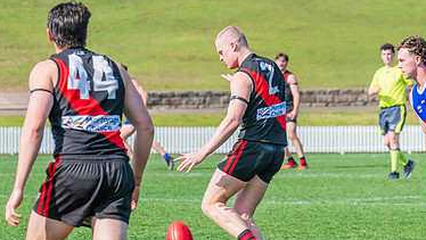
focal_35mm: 338
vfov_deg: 3.6
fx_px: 3821
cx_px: 223
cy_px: 105
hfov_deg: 6.4
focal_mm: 195
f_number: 9
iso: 800
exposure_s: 1/1250
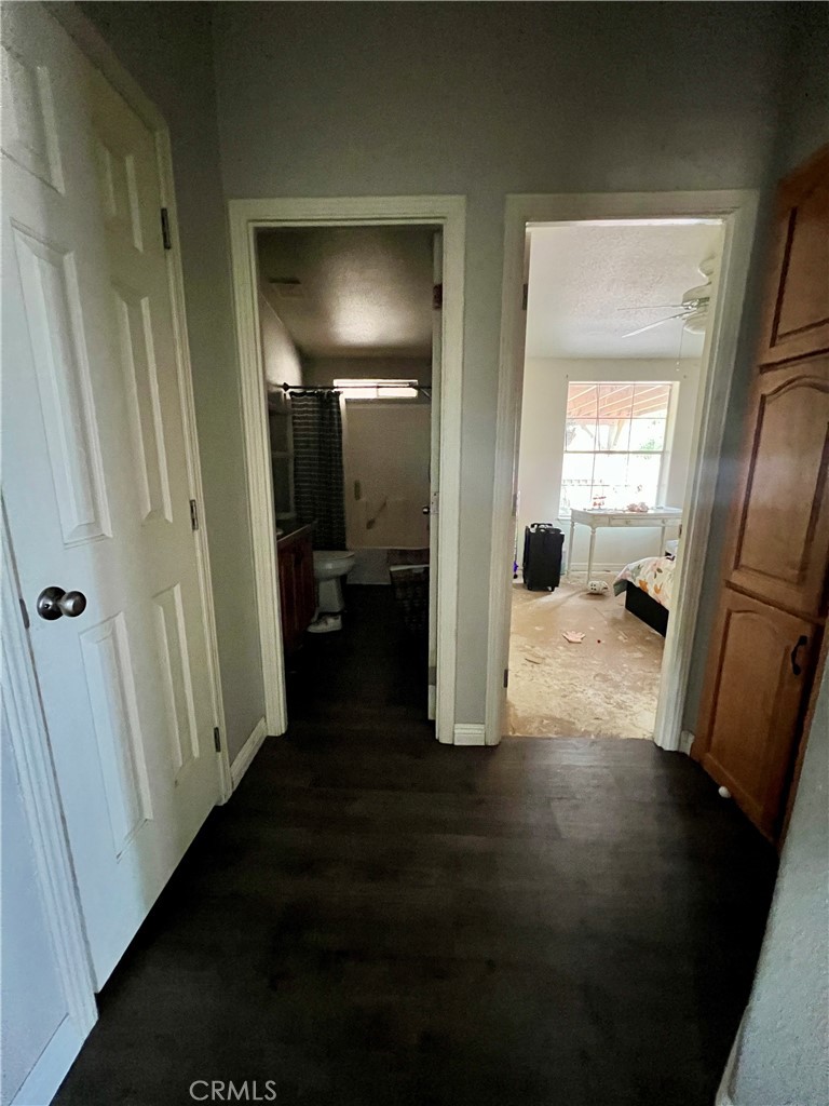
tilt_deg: -11.5
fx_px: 415
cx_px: 414
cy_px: 553
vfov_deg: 106.2
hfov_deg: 89.9
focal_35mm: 13
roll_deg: +0.2
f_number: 1.8
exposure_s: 1/30
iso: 1250
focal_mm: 1.57
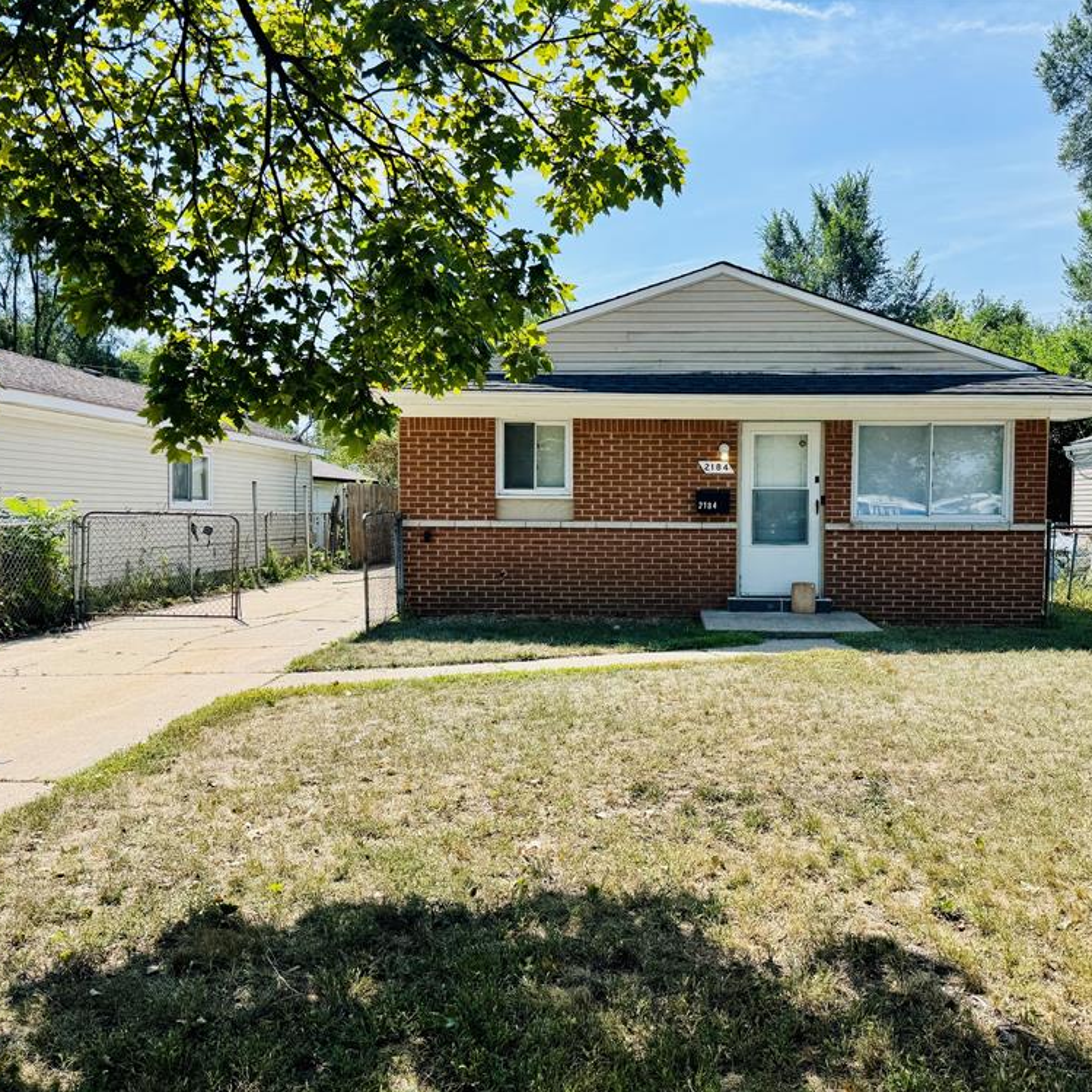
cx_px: 634
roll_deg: +0.2
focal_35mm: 29
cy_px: 557
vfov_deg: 55.6
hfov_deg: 55.4
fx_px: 1035
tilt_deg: -1.7
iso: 80
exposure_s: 1/3096
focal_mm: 6.76
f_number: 1.78
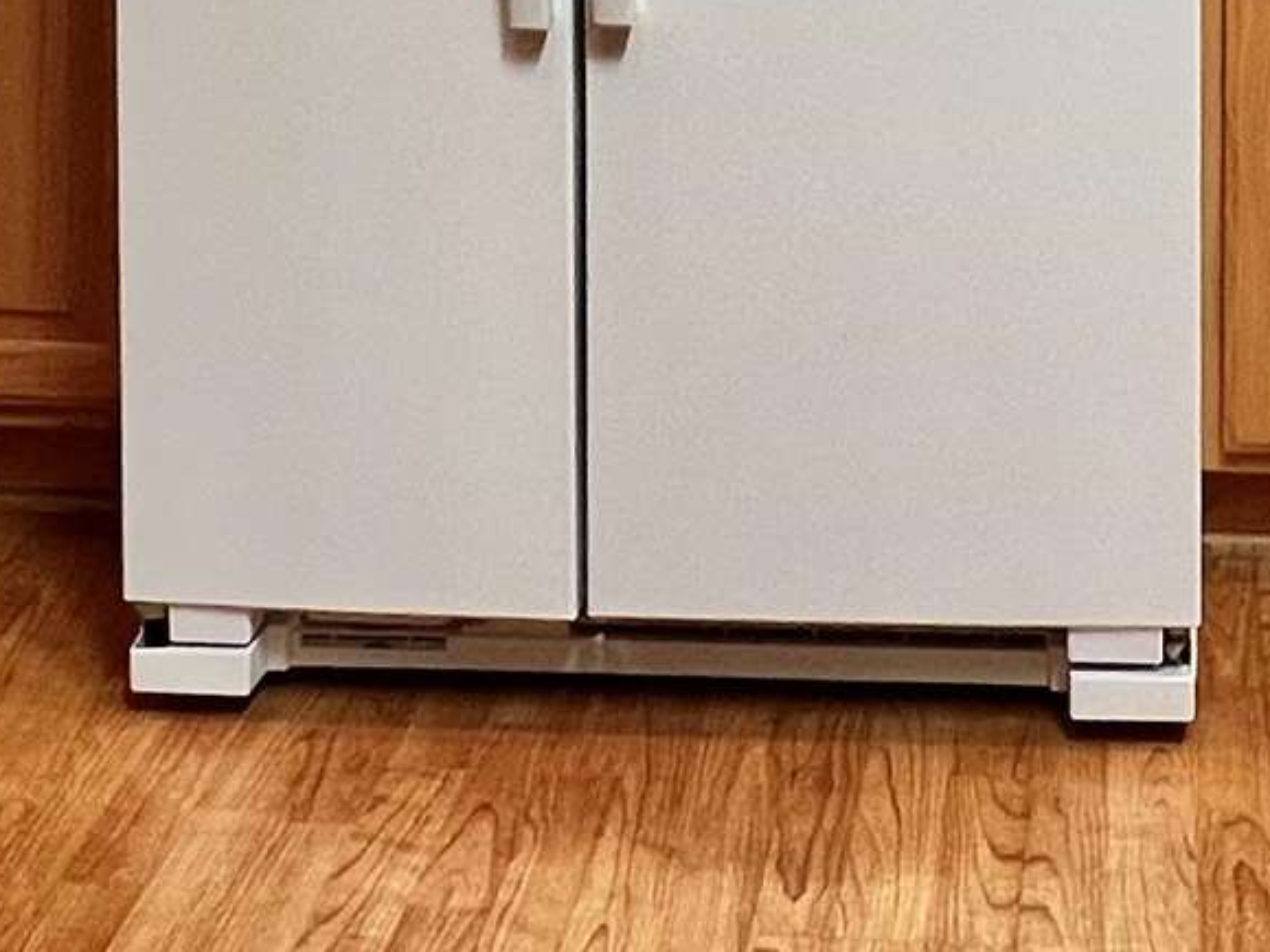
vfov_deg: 17.9
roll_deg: -0.7
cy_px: -658
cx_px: 952
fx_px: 2531
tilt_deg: -2.2
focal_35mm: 69
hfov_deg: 27.8
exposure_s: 1/60
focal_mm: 1.57
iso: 160
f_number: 1.8
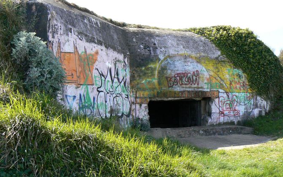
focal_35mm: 39
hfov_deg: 50.4
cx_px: 144
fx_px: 301
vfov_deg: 32.7
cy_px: 97
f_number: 5.6
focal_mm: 6
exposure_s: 1/500
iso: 200
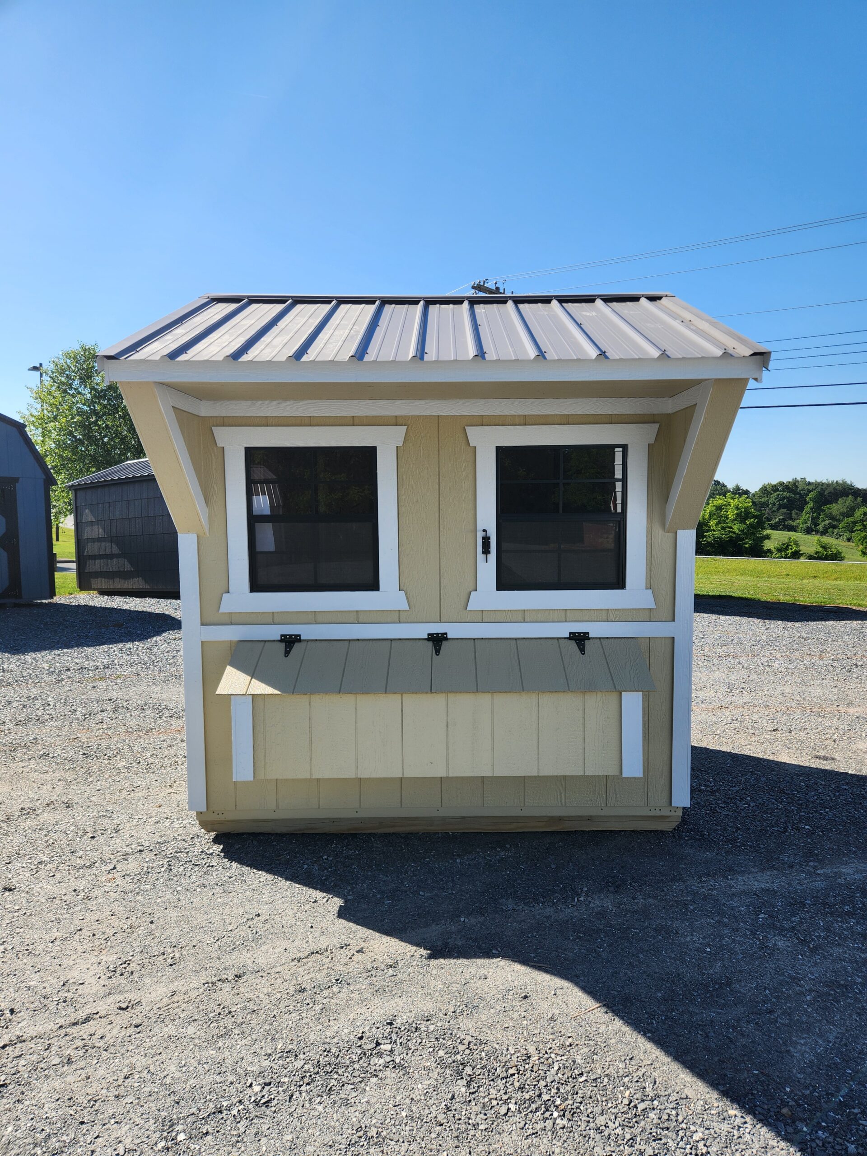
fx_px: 768
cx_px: 434
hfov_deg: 58.9
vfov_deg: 73.9
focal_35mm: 23
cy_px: 578
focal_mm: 5.4
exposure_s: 1/1135
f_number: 1.8
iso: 20
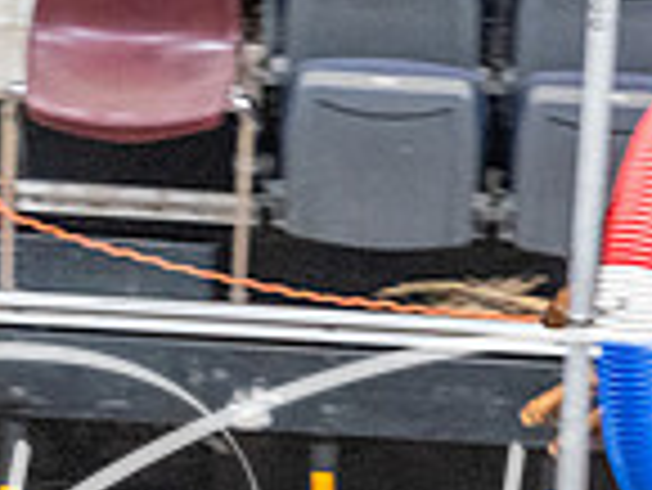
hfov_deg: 2.6
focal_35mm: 771
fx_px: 14534
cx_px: 818
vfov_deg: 1.9
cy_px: 173
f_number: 2.8
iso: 12800
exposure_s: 1/250
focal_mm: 200
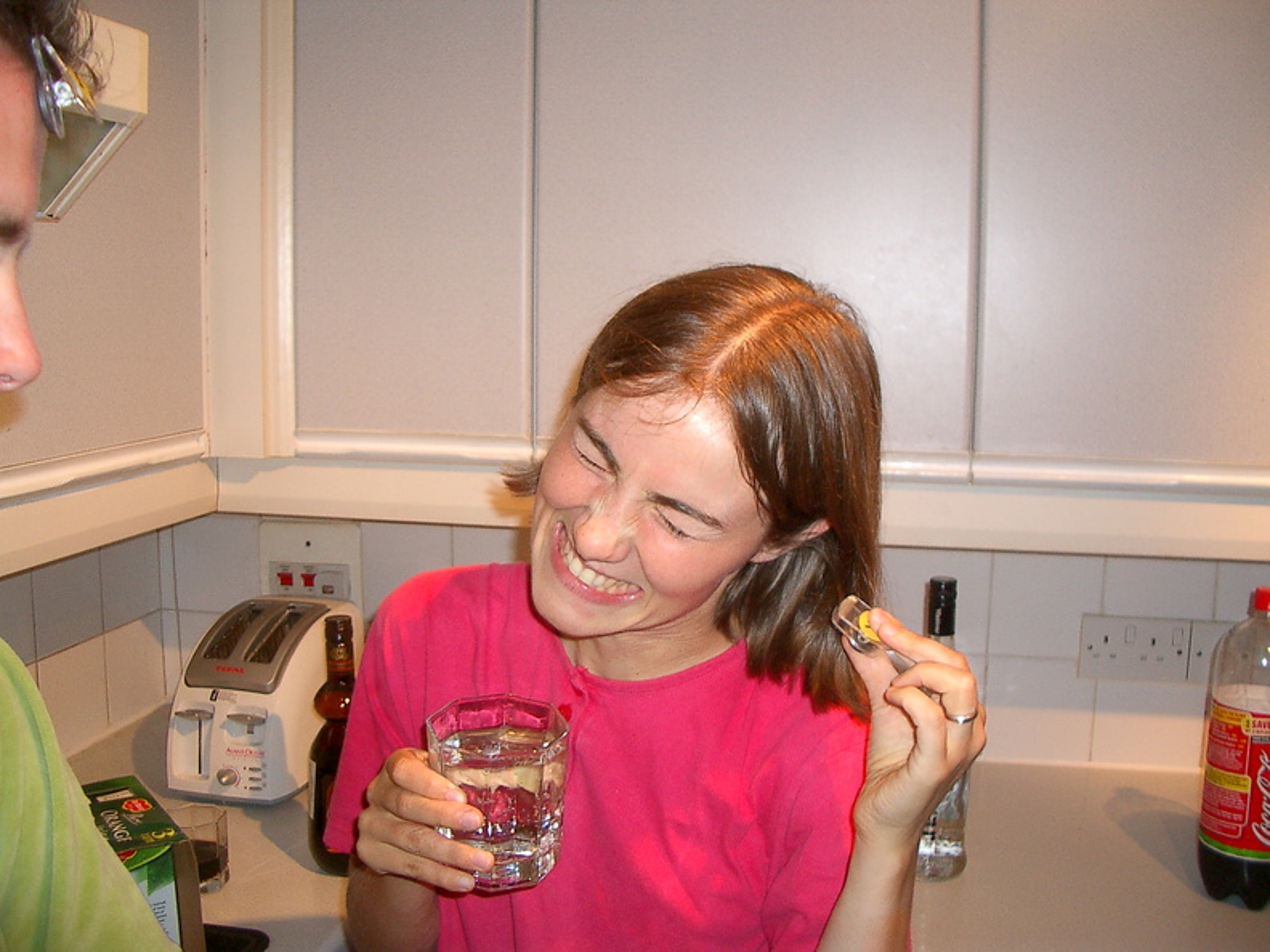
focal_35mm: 35
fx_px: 1284
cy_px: 476
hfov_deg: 52.6
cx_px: 635
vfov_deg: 40.7
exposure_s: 1/40
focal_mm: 5.8
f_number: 2.6
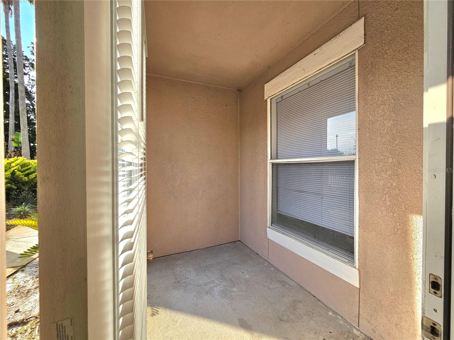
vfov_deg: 89.9
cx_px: 227
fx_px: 170
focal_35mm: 13
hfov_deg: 106.2
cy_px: 170
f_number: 2.2
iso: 50
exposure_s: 1/909
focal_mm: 2.2
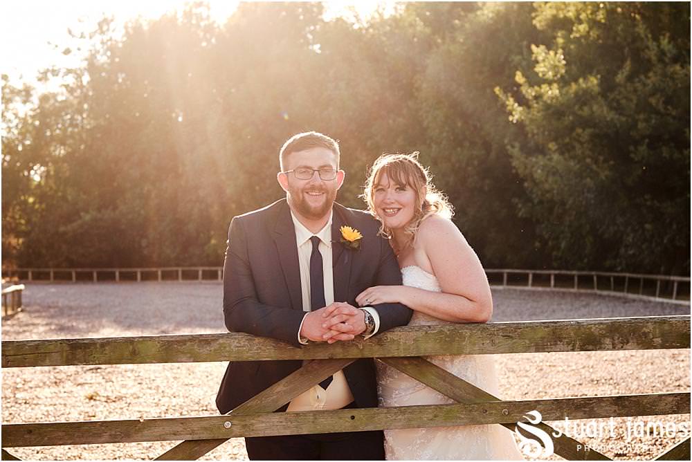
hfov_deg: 27.0
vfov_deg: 18.2
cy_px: 231
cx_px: 346
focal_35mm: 75
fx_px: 1442
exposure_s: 1/1000
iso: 320
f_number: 4
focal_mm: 50
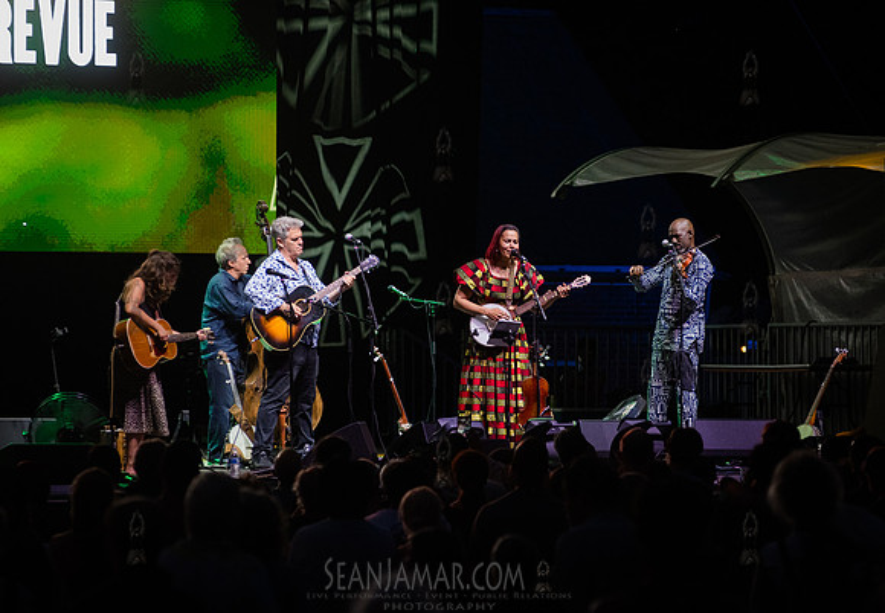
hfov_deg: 10.1
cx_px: 488
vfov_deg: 7.0
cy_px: 302
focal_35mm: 202
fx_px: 5031
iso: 4000
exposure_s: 1/320
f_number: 4
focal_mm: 185
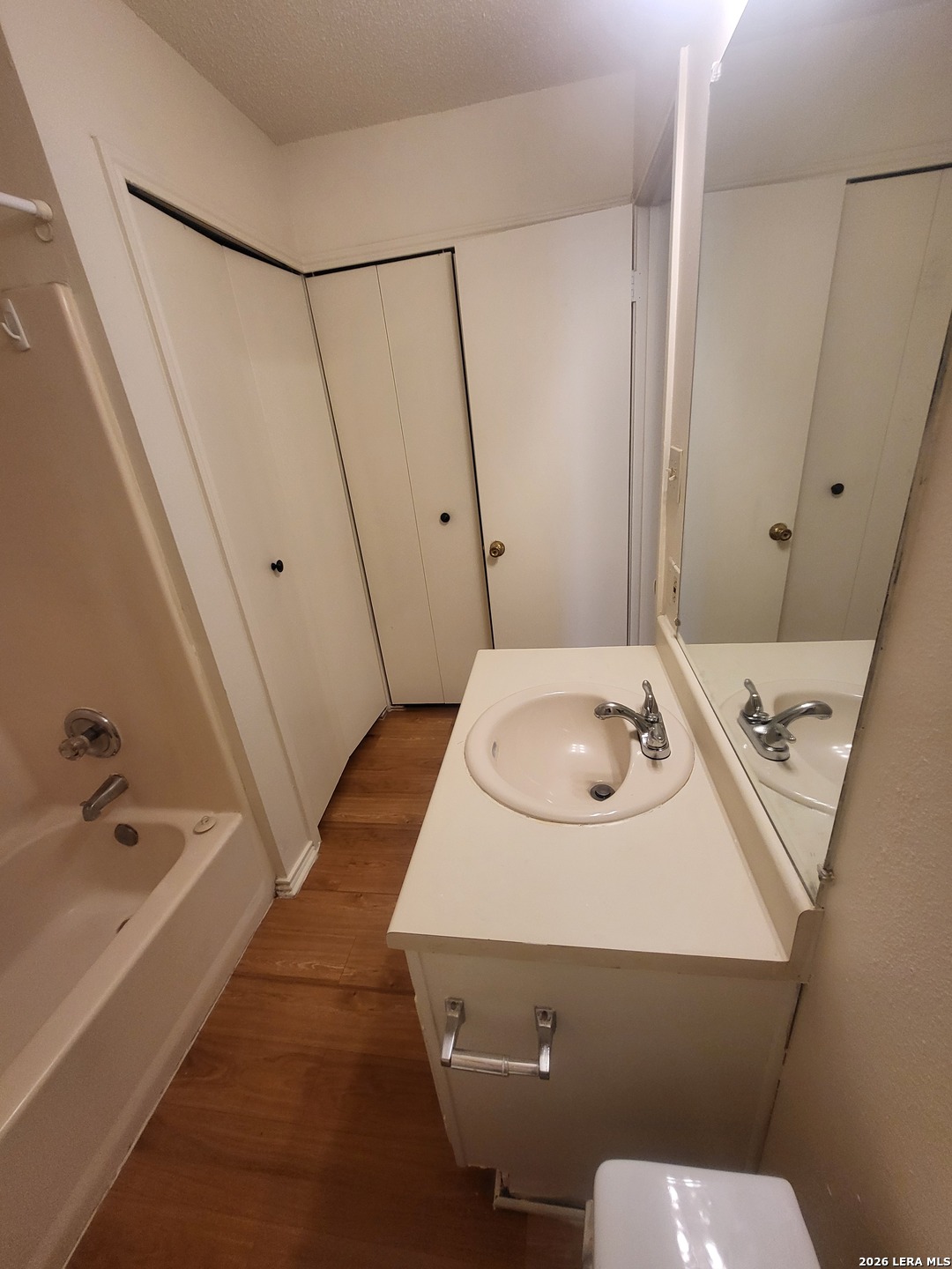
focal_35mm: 13
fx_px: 477
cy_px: 634
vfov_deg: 106.2
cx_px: 476
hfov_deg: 89.9
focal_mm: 1.74
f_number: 2.2
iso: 250
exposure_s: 1/60
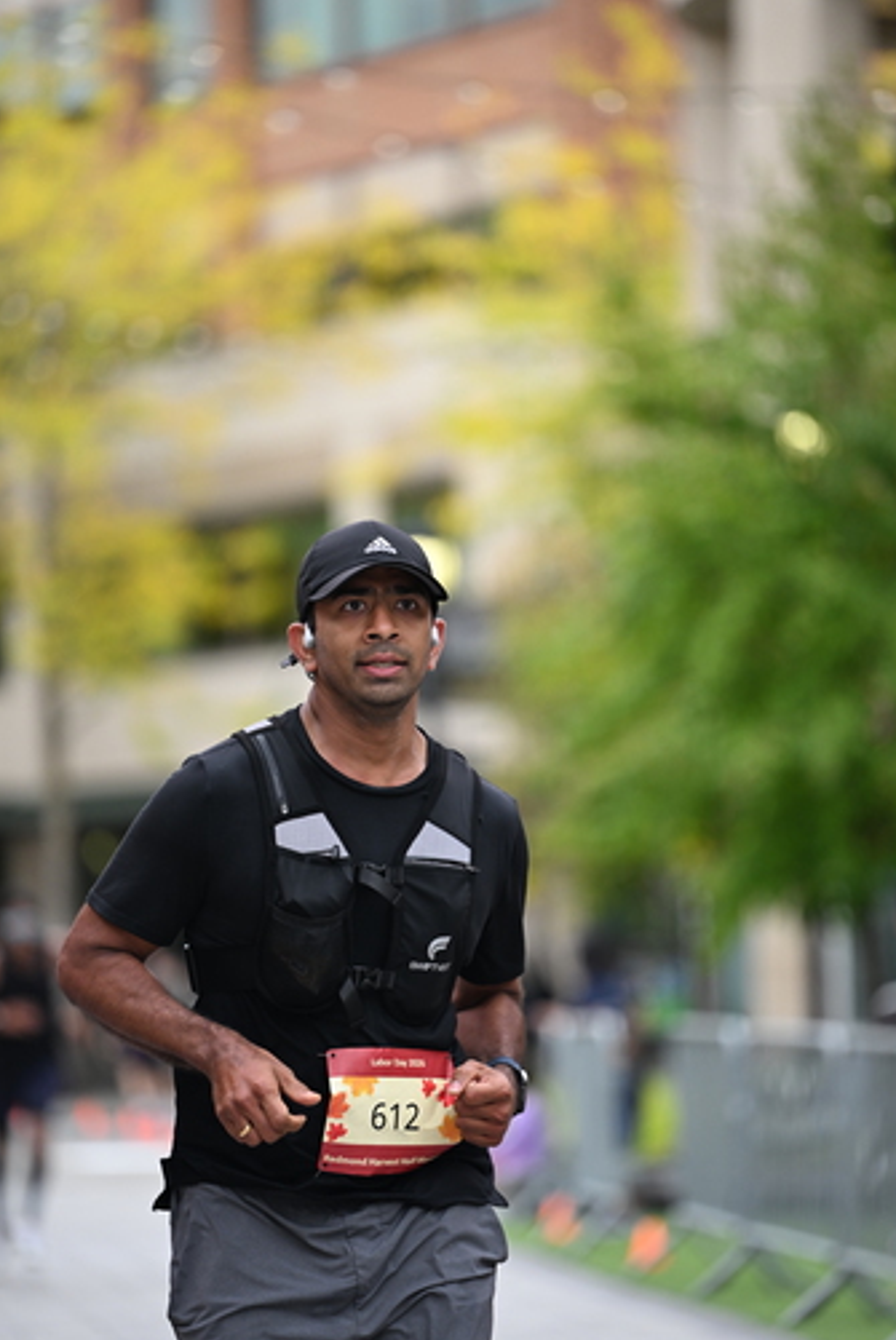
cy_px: 728
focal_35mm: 192
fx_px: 7153
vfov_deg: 10.7
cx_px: 427
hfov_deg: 7.2
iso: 640
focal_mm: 175
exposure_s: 1/2000
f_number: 2.8
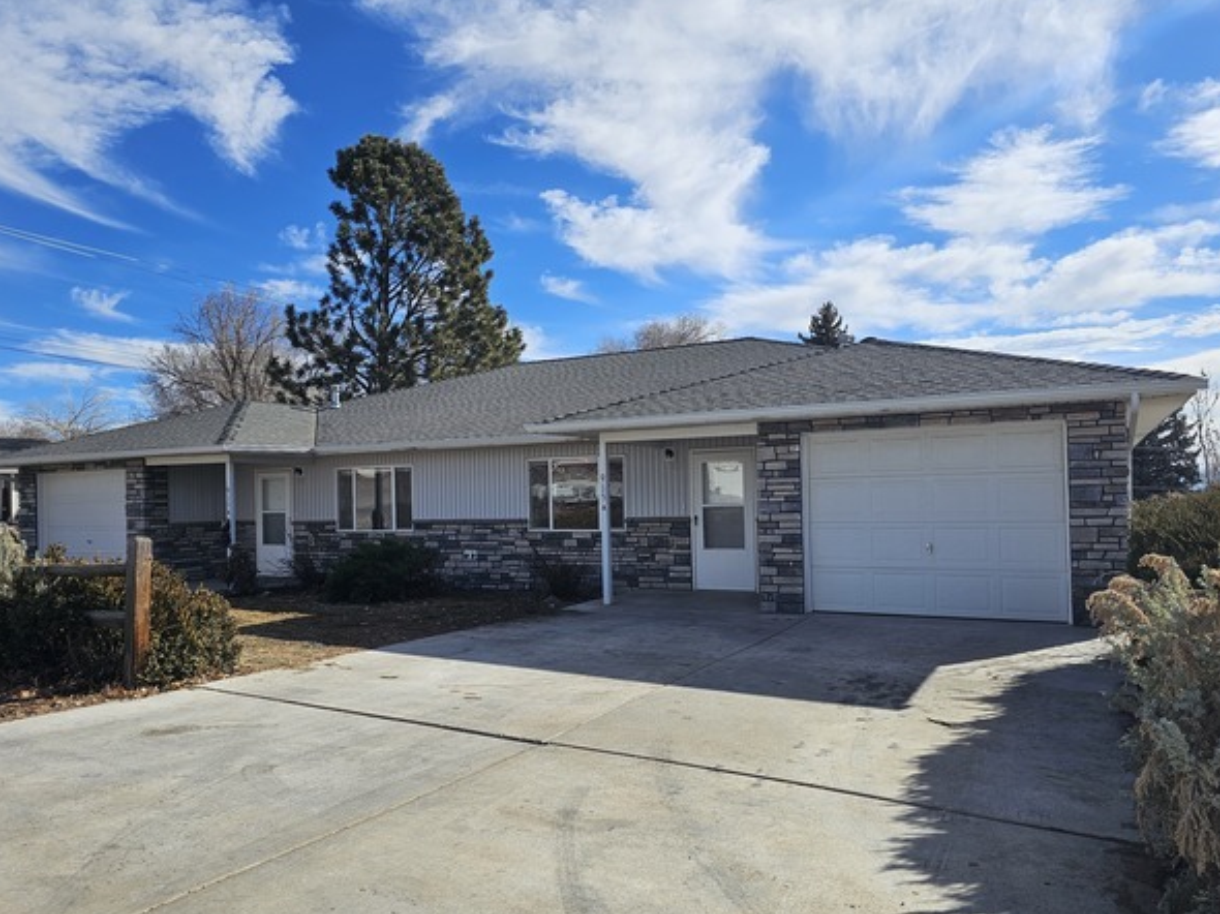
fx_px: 916
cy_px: 496
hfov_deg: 67.3
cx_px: 584
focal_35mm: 26
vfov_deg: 53.0
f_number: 1.7
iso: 10
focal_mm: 6.3
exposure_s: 1/1328
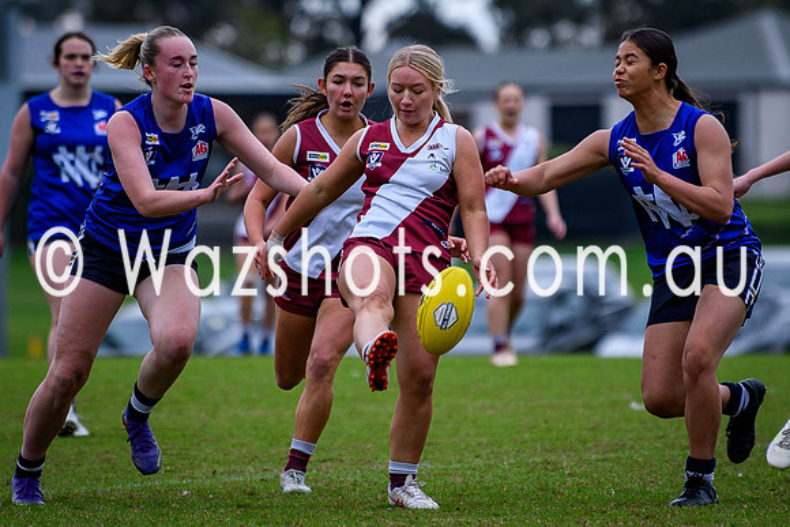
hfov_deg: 4.0
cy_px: 240
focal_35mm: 521
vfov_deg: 2.6
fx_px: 11446
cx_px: 415
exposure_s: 1/1600
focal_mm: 200
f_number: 2.8
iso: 250
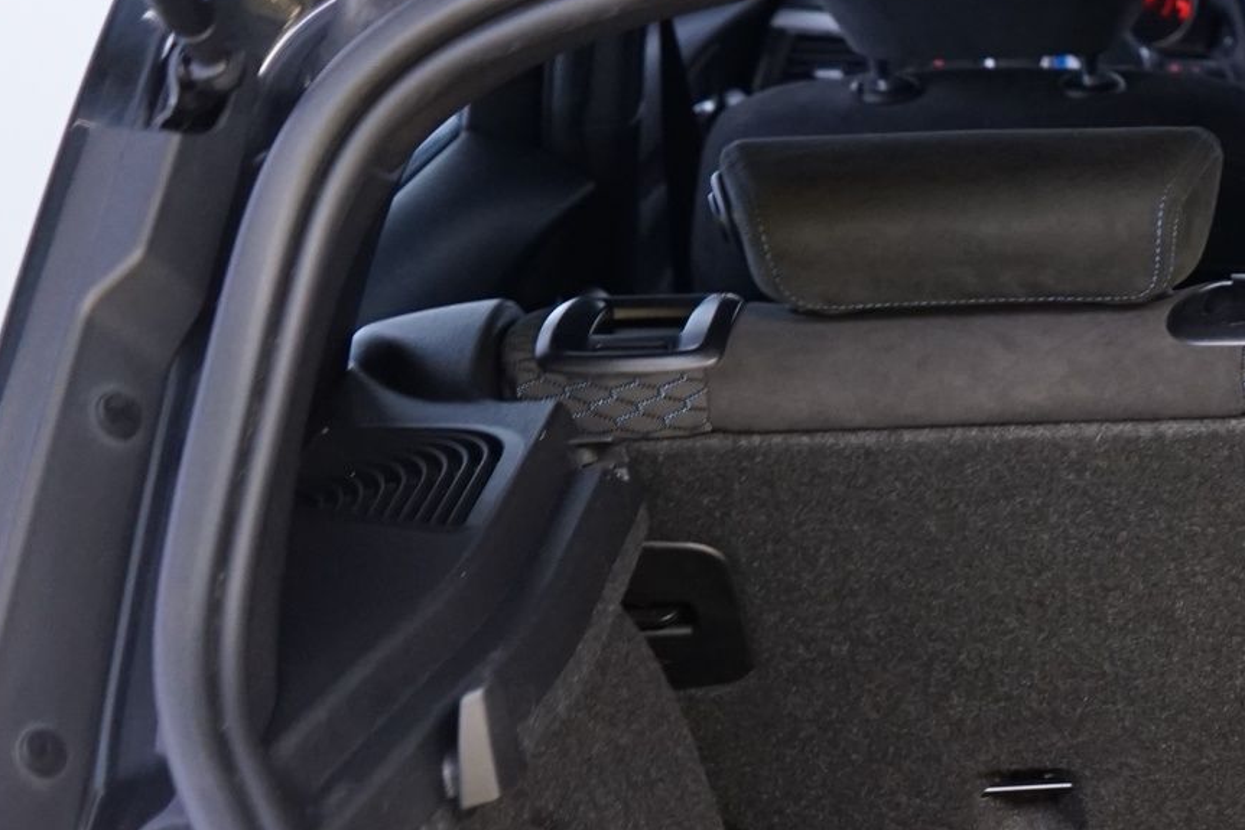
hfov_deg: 20.9
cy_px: 1020
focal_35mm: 87
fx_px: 3009
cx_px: 1699
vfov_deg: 15.1
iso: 1250
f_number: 3.5
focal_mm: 30
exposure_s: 1/15
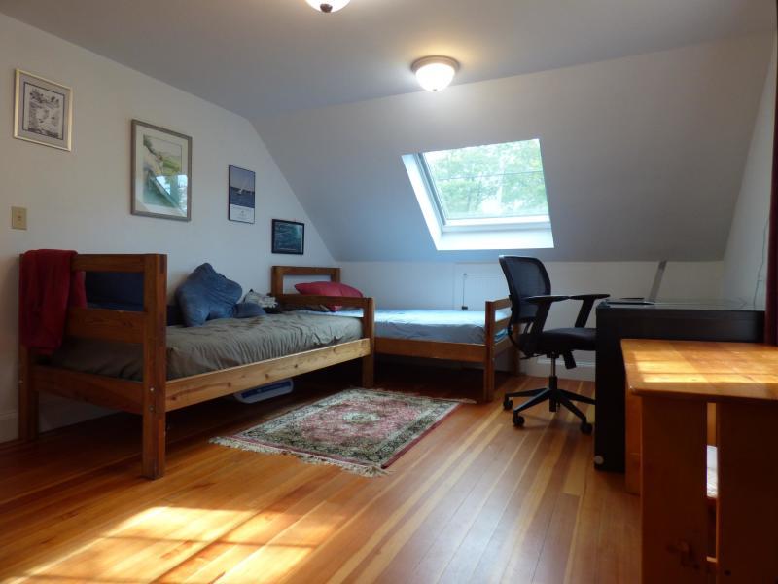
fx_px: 450
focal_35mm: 20
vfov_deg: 66.0
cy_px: 292
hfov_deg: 81.7
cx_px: 389
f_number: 2.8
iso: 160
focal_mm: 3.58
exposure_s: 1/60
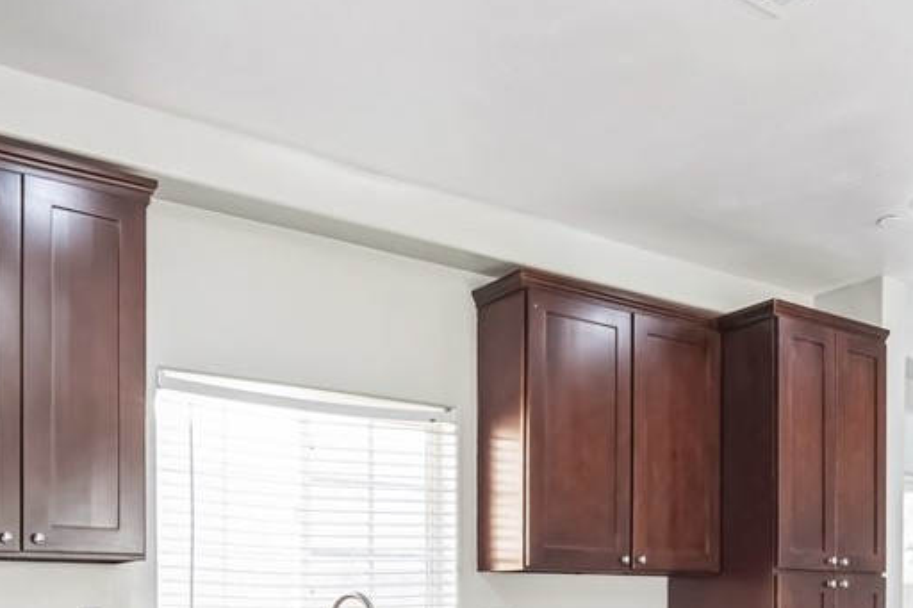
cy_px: 585
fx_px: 913
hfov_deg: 53.1
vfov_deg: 34.1
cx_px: 476
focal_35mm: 36
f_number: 9
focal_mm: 12
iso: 400
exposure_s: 1/13
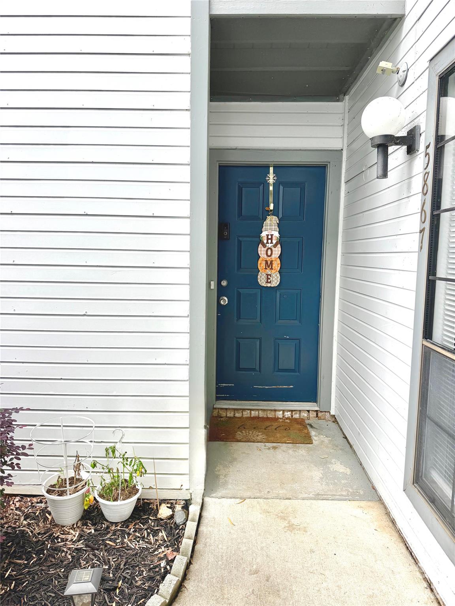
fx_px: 421
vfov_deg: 71.6
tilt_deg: -7.7
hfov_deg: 56.8
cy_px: 303
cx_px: 228
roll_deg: -1.2
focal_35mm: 24
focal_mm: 6.76
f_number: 1.78
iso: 64
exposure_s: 1/267
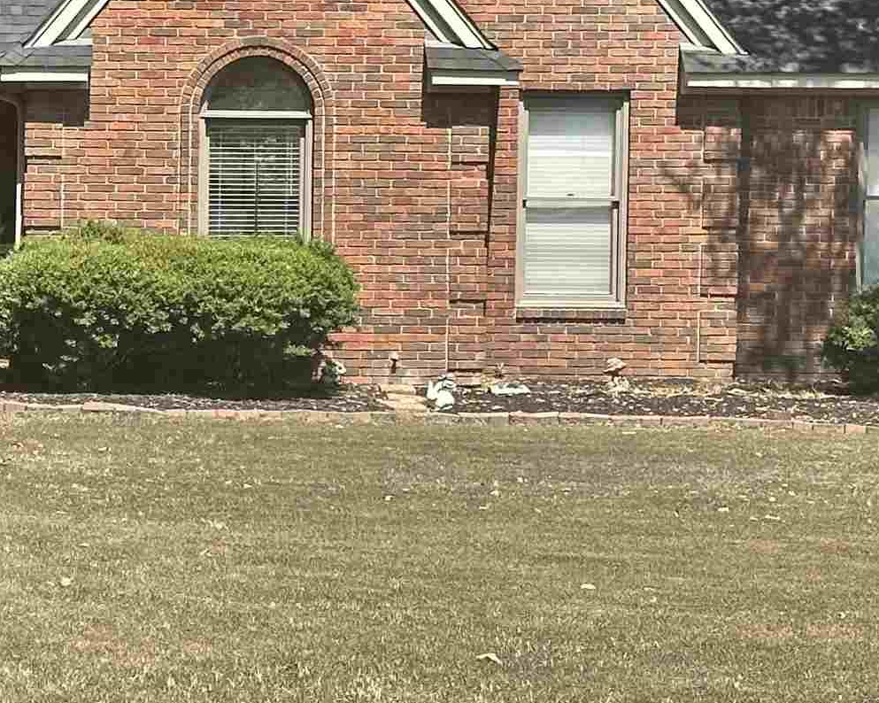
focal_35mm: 145
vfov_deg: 10.6
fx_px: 3771
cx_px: 70
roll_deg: -1.0
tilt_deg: -3.4
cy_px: 228
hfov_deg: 13.2
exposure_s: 1/2469
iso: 64
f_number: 1.78
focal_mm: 6.86
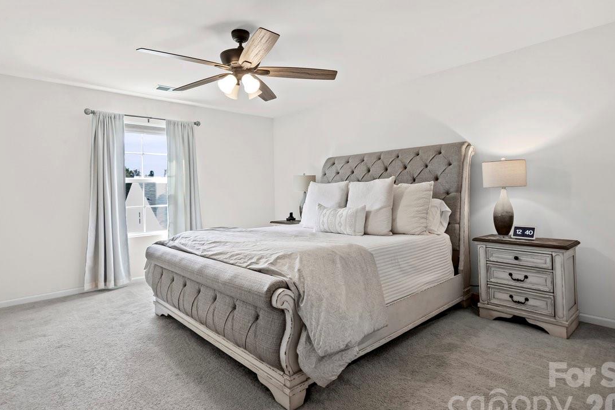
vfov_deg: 64.4
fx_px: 324
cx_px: 298
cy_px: 189
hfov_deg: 86.9
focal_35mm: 19
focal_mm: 16
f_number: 11
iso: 100
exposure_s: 1/2
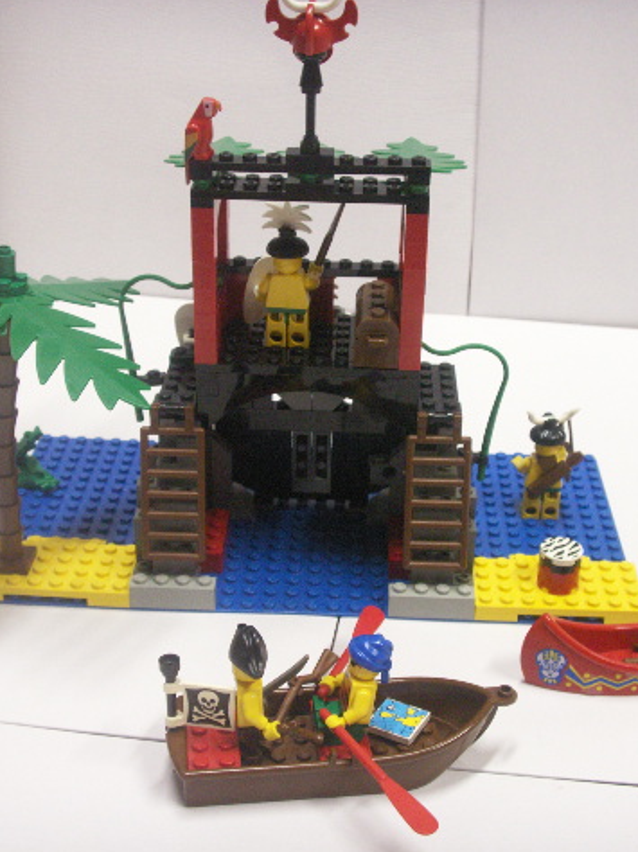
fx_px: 1230
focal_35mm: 50
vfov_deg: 38.2
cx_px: 331
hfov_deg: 29.1
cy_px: 424
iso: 160
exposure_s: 1/15
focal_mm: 7.7
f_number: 3.5
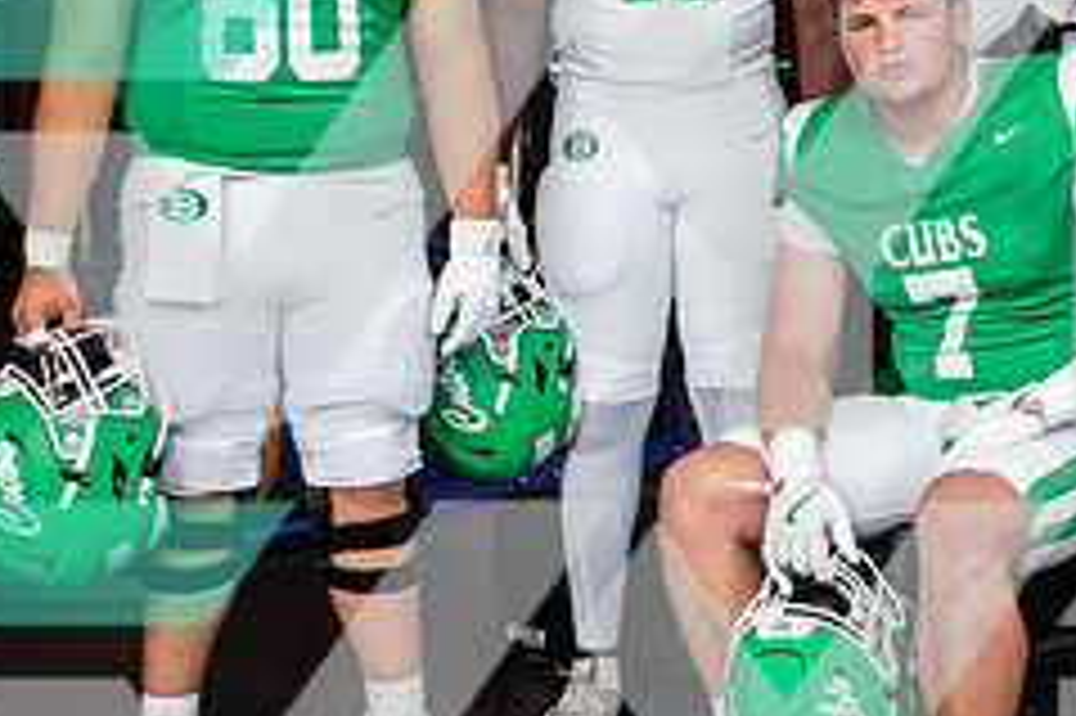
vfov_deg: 16.0
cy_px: 196
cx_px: 986
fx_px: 2539
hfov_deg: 23.3
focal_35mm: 85
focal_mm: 35
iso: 800
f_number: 7.1
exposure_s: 1/250
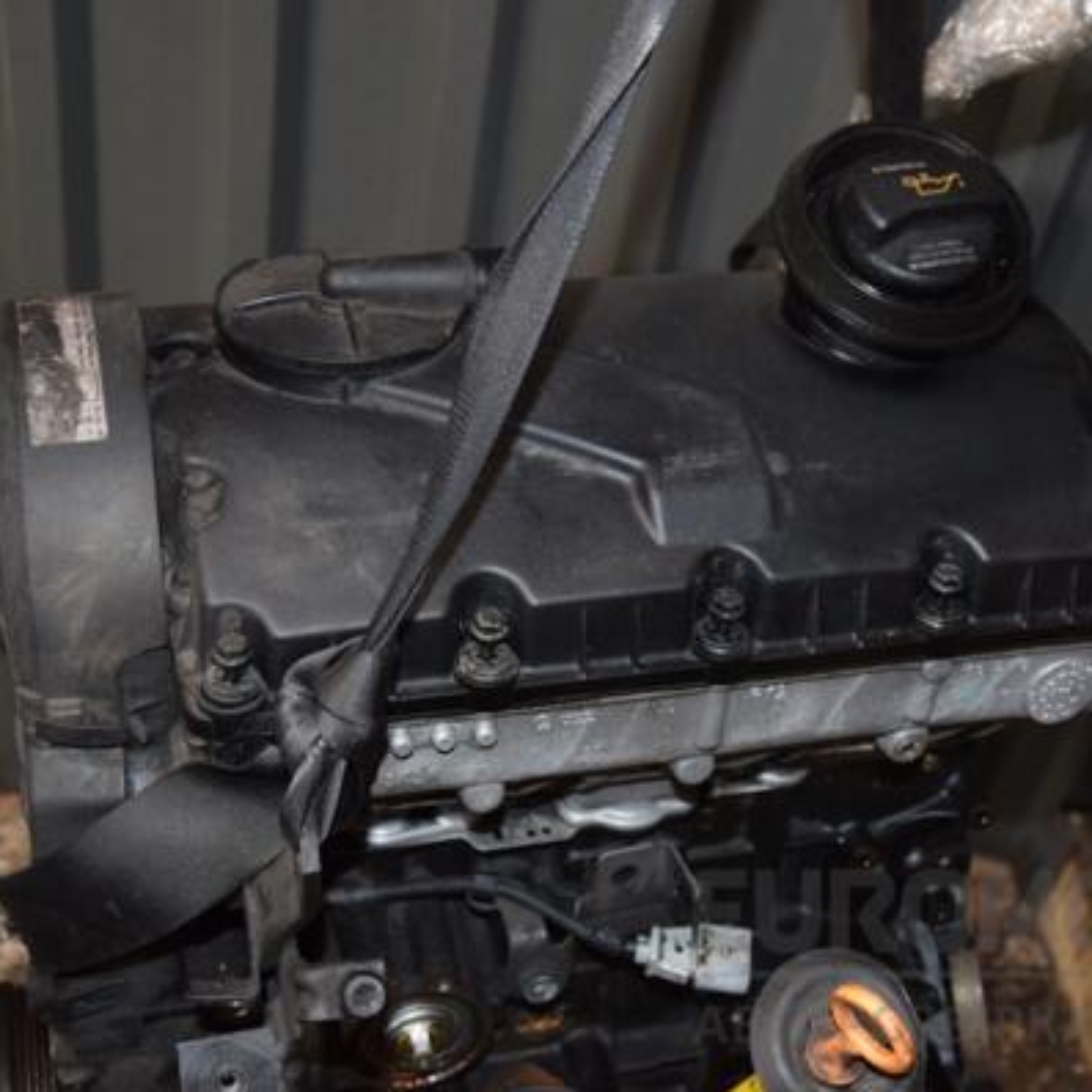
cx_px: 641
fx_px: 1927
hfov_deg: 31.6
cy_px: 545
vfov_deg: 31.6
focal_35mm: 54
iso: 800
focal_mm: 28
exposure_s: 1/60
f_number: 5
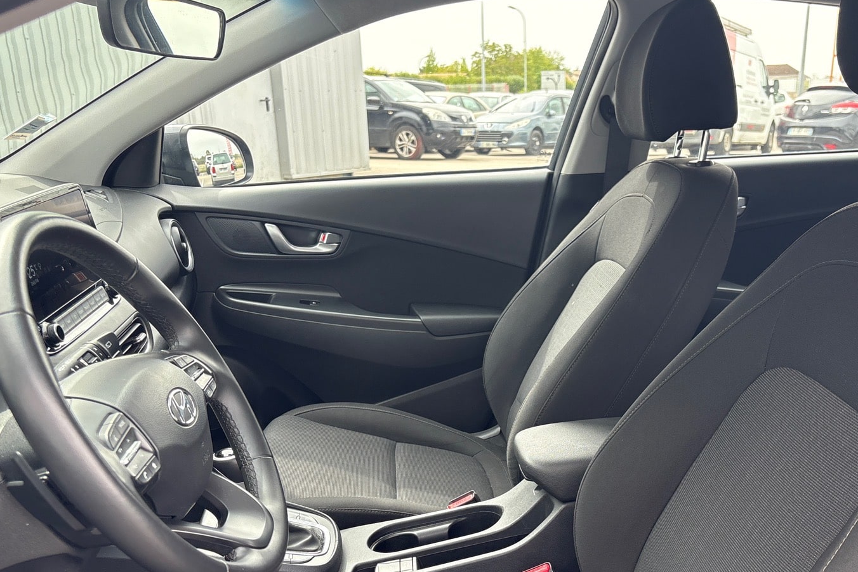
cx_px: 540
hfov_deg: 52.5
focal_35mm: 36
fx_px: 858
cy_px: 392
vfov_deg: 36.4
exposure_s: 1/235
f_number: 1.6
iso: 80
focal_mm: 5.96
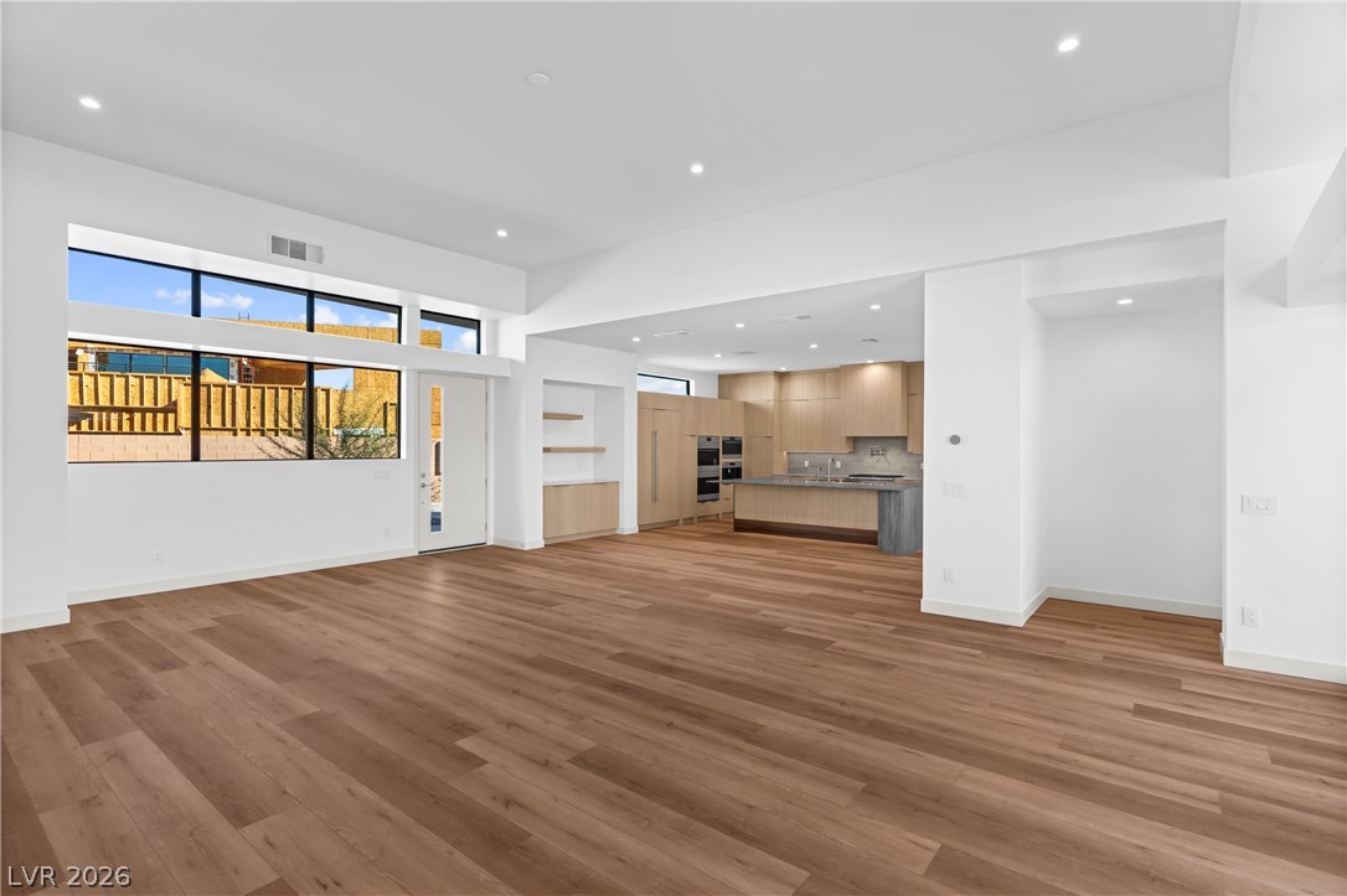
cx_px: 674
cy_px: 448
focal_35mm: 17
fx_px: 636
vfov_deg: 70.4
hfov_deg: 93.3
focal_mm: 17
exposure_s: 1/500
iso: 400
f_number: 8
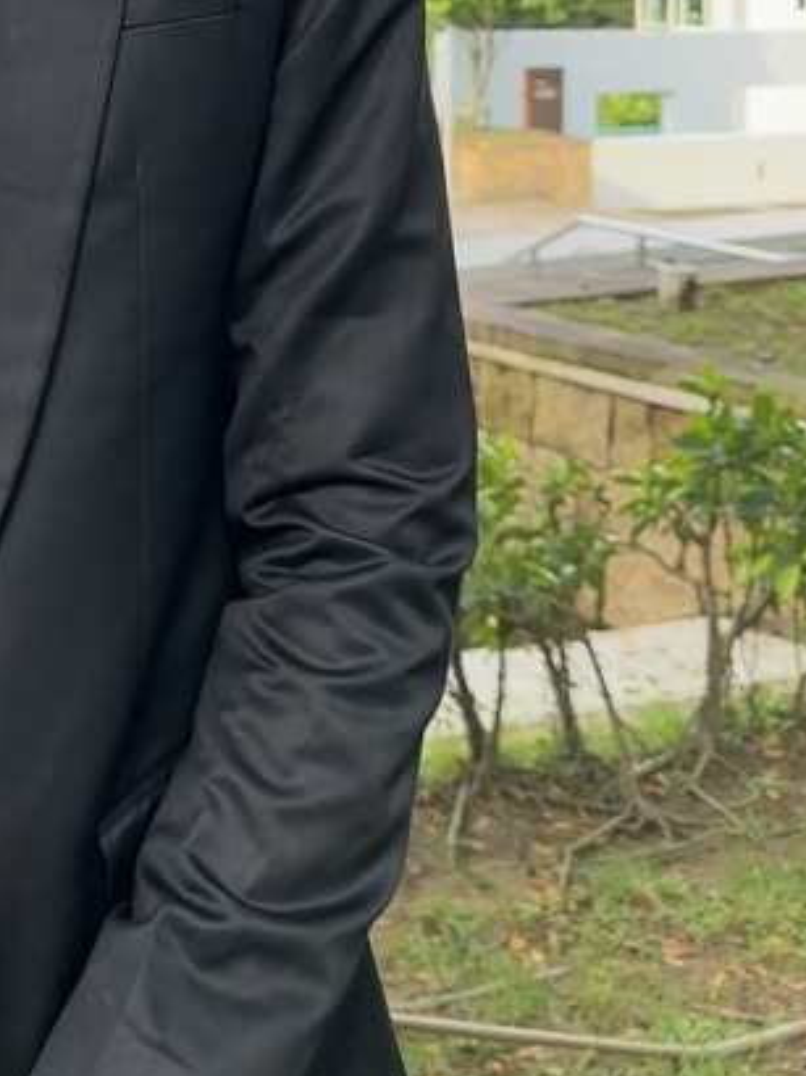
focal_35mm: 60
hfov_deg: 22.6
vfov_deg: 28.5
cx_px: -137
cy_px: -171
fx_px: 1865
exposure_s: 1/286
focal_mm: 6.86
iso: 80
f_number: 1.78
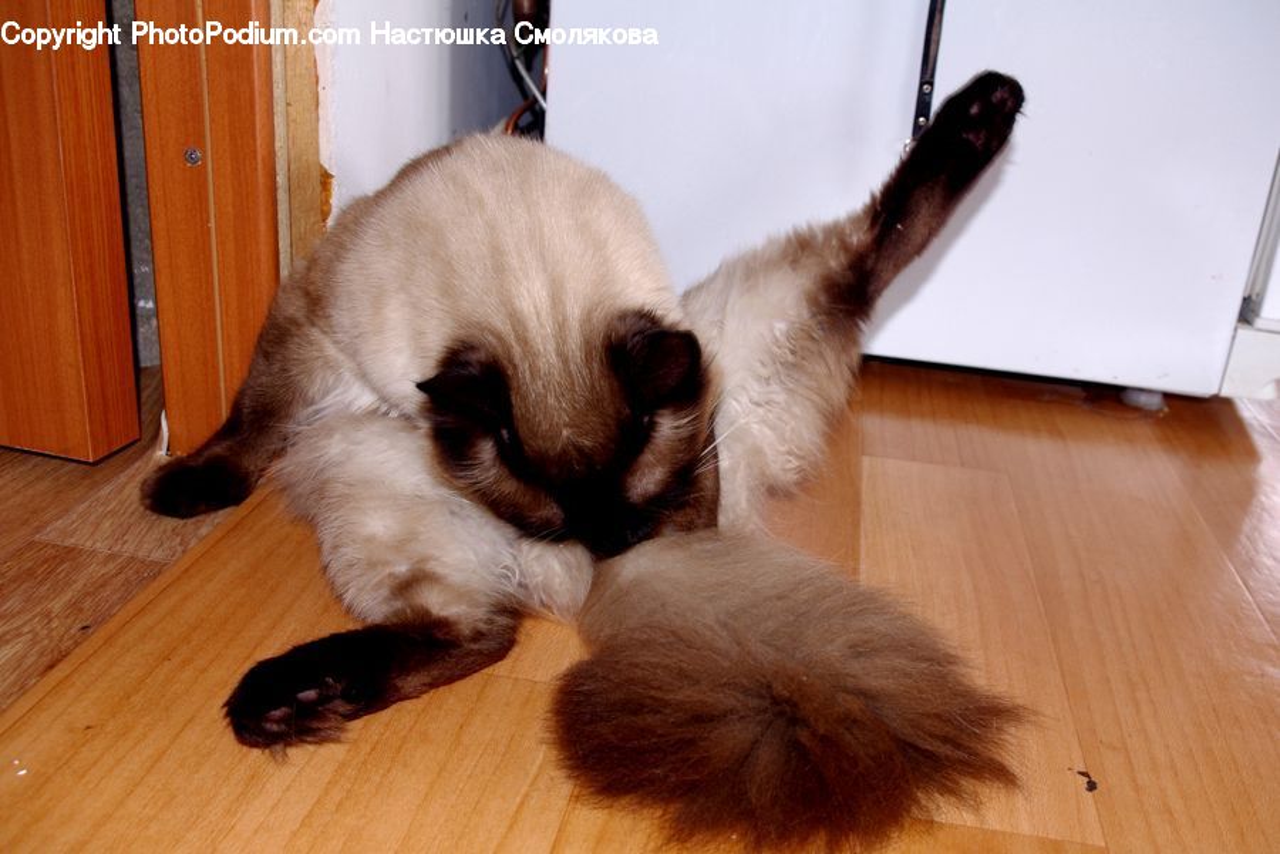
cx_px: 640
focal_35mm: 34
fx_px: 1209
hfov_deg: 55.8
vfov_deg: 38.9
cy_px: 427
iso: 400
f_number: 7.1
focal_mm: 23.13
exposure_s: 1/20
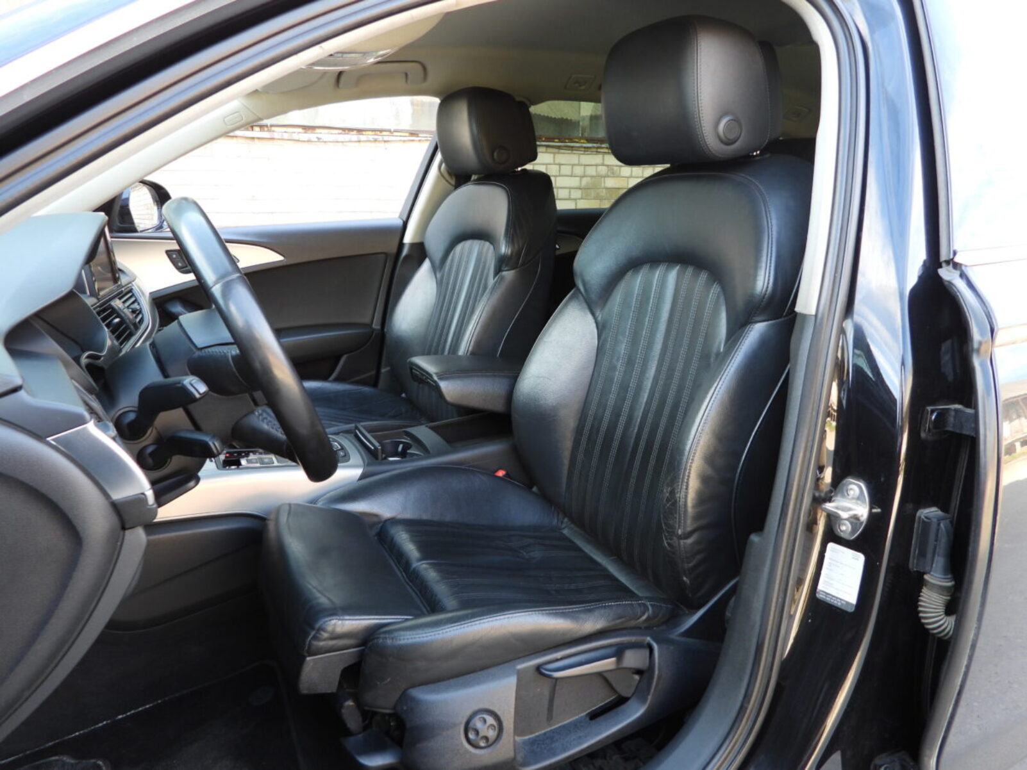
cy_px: 385
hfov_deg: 71.6
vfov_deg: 56.8
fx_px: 712
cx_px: 514
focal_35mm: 24
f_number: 2.8
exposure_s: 1/30
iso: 100
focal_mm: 4.3
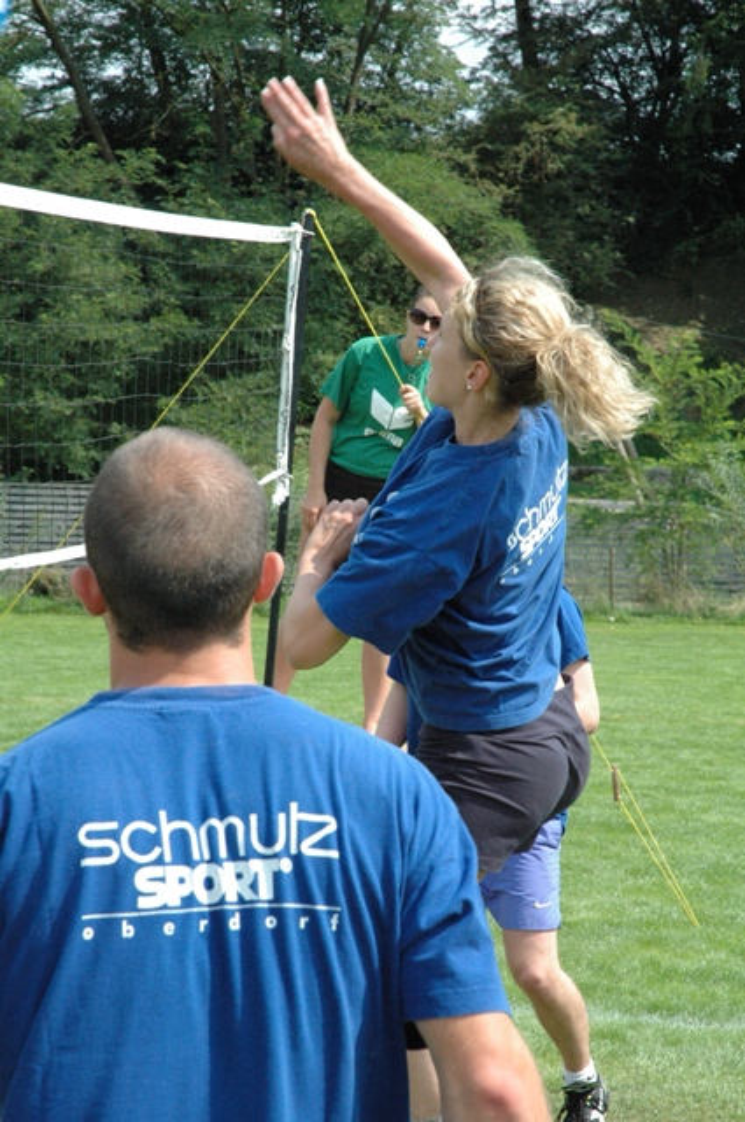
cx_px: 372
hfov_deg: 13.0
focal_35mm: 105
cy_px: 561
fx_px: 3268
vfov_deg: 19.5
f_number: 13
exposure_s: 1/640
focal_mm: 70
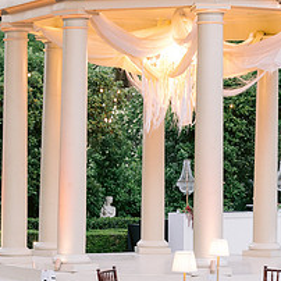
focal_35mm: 146
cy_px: 212
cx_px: -10
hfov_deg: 11.8
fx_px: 1341
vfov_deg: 11.9
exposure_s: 1/100
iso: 800
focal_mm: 50
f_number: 4.5
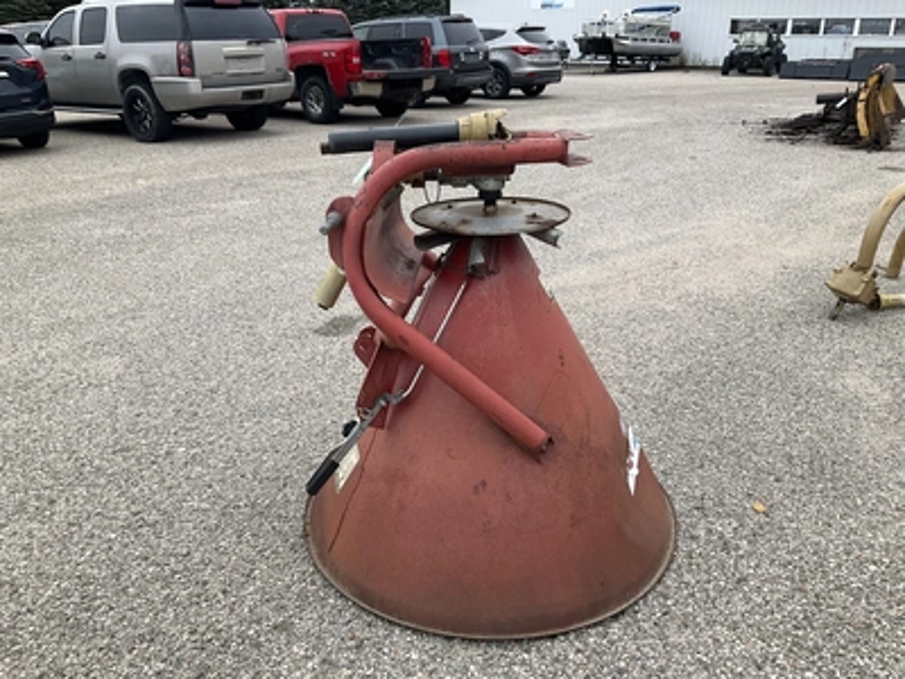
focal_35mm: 29
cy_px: 340
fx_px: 758
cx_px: 452
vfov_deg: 48.2
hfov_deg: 61.7
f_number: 1.8
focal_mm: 3
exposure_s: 1/335
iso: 25
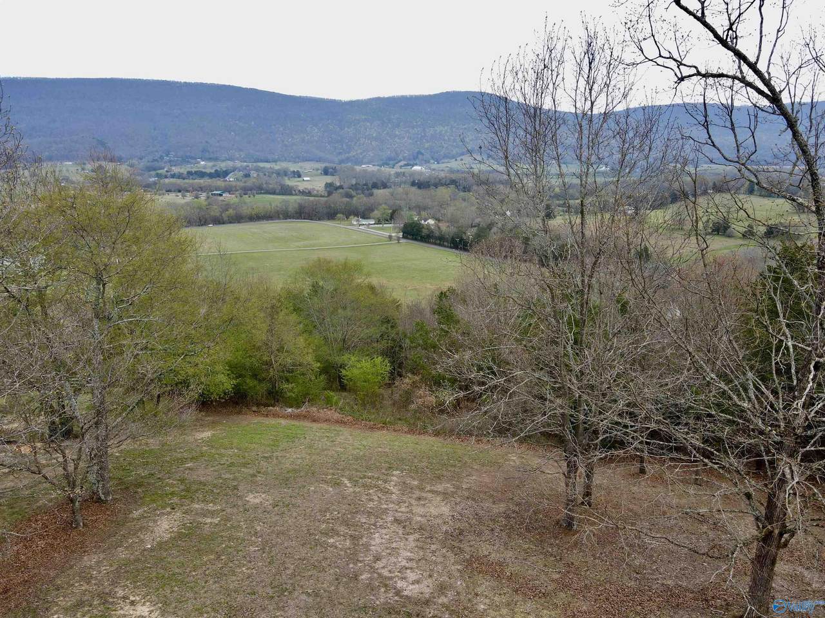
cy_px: 309
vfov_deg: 56.8
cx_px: 412
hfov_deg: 71.6
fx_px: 572
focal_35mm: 24
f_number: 2.8
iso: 100
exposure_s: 1/60
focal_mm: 4.5
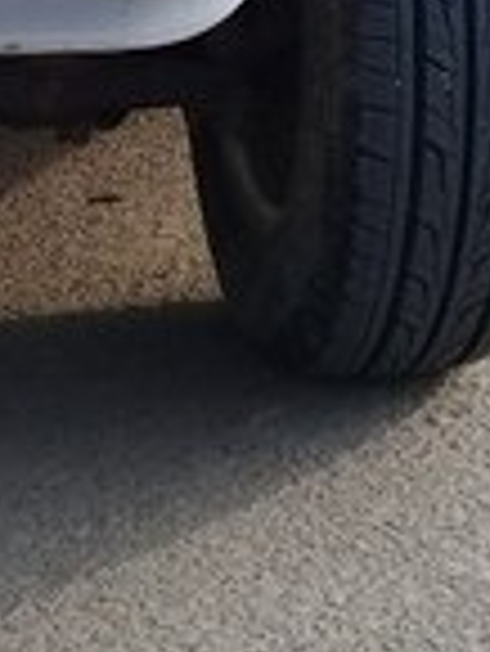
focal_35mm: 106
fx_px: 1998
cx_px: 216
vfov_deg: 16.7
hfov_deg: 14.0
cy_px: -346
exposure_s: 1/492
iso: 50
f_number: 2.2
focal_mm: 3.3
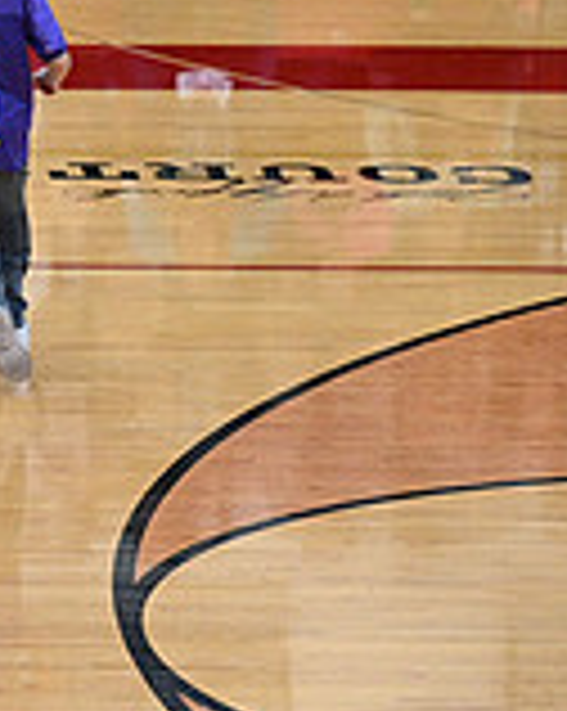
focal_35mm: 352
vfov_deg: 5.5
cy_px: 79
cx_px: -734
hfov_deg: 4.3
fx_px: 7398
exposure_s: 1/400
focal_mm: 102
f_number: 3.5
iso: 4000
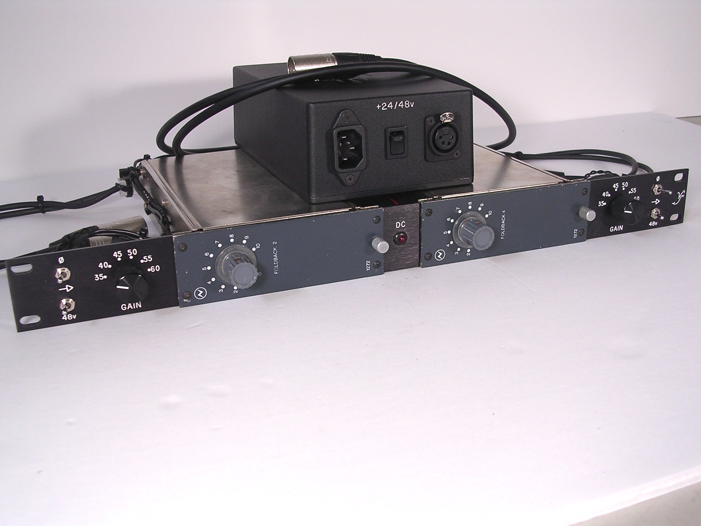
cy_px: 263
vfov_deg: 35.1
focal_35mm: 41
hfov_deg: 45.8
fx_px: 830
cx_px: 350
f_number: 2.9
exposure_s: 1/32.8
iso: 100
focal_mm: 6.2
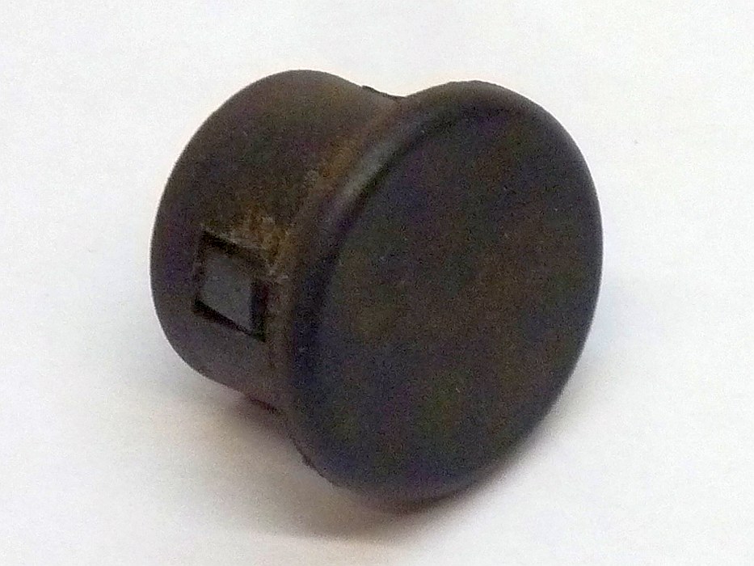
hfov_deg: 27.0
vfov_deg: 20.4
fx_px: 1568
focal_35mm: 72
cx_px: 377
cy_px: 283
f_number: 4.1
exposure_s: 1/30
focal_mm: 11.9
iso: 400
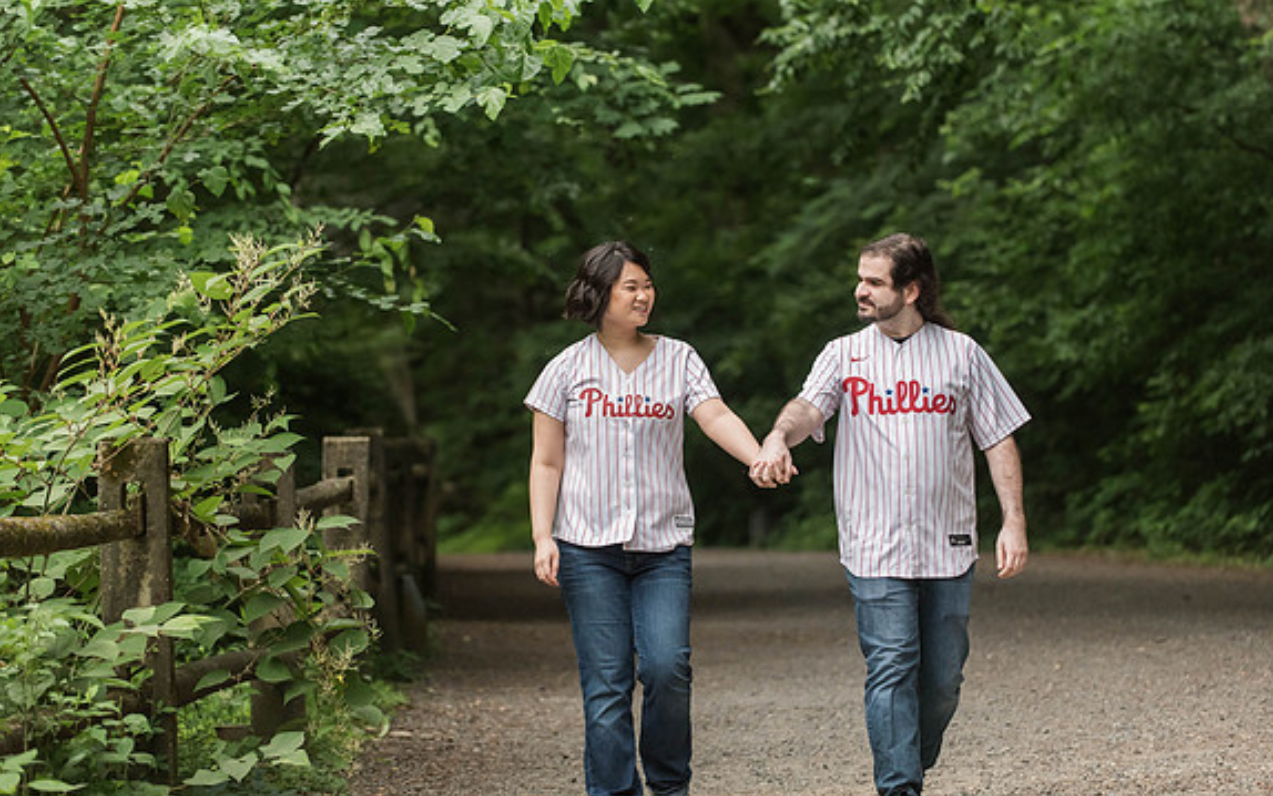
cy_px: 402
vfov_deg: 10.0
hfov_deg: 15.9
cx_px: 637
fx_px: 4546
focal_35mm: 131
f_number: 3.5
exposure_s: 1/1250
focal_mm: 120
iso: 2000
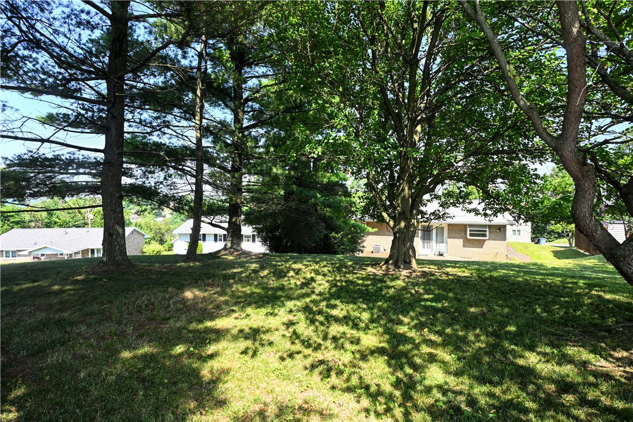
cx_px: 316
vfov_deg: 67.4
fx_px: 316
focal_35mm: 18
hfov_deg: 90.0
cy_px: 211
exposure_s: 1/125
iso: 100
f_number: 5.6
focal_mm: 12
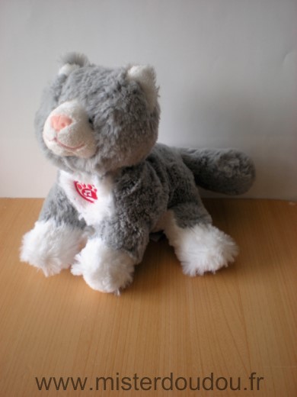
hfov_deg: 37.7
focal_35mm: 38
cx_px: 148
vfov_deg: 49.0
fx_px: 435
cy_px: 198
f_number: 3.1
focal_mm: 6.3
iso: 68
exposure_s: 1/59.8
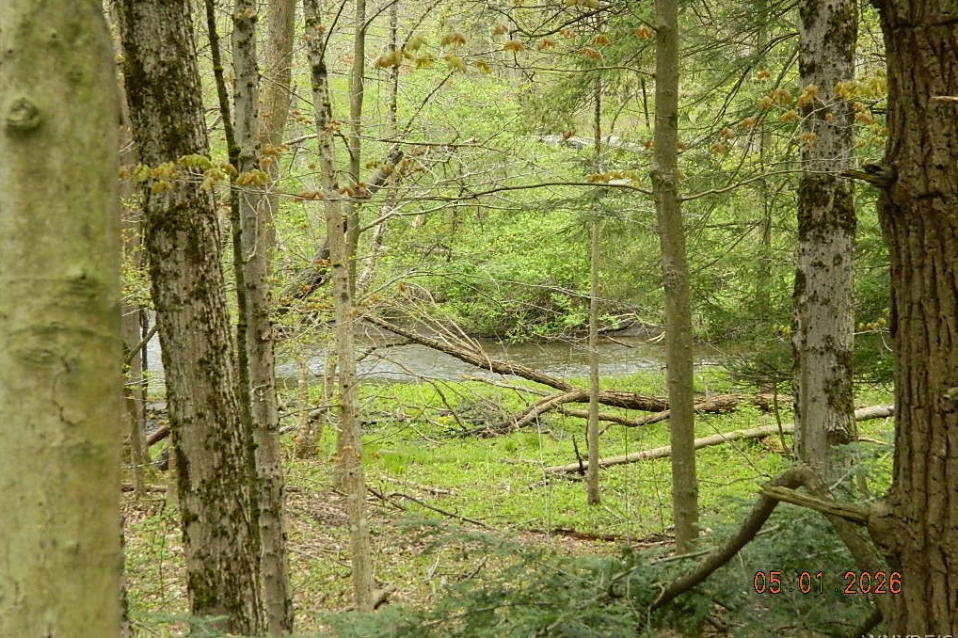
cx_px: 478
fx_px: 3591
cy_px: 297
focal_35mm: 135
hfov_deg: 15.2
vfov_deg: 10.2
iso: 400
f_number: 4.7
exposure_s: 1/250
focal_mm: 23.2
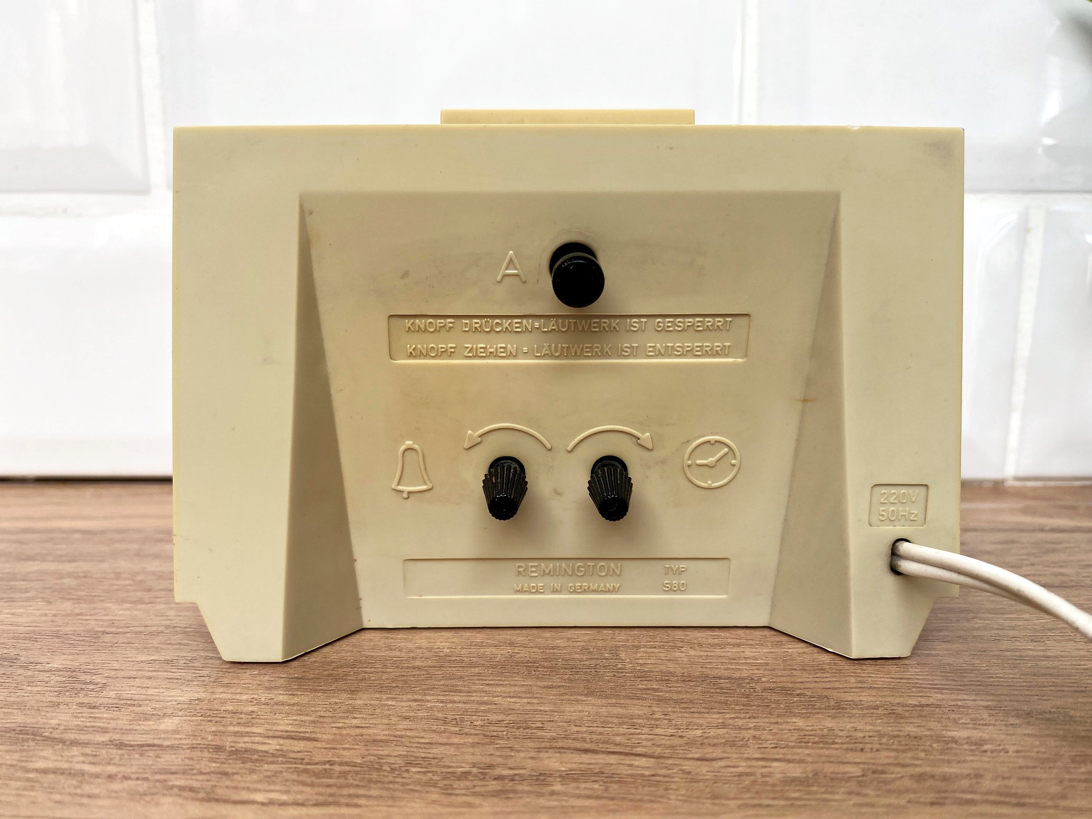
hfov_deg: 67.3
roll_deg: +0.1
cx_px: 546
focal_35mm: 26
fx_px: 820
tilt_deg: -10.7
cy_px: 410
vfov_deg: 53.1
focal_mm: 4.25
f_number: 1.8
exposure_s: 1/124
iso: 32
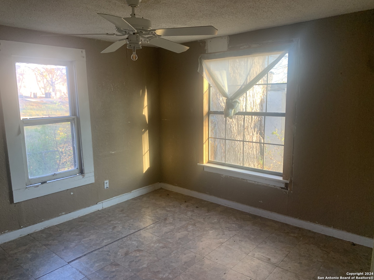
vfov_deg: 53.1
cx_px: 187
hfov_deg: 67.3
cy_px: 140
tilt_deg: -9.4
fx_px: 281
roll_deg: +1.4
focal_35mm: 26
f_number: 1.8
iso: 100
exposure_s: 1/89
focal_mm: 4.25
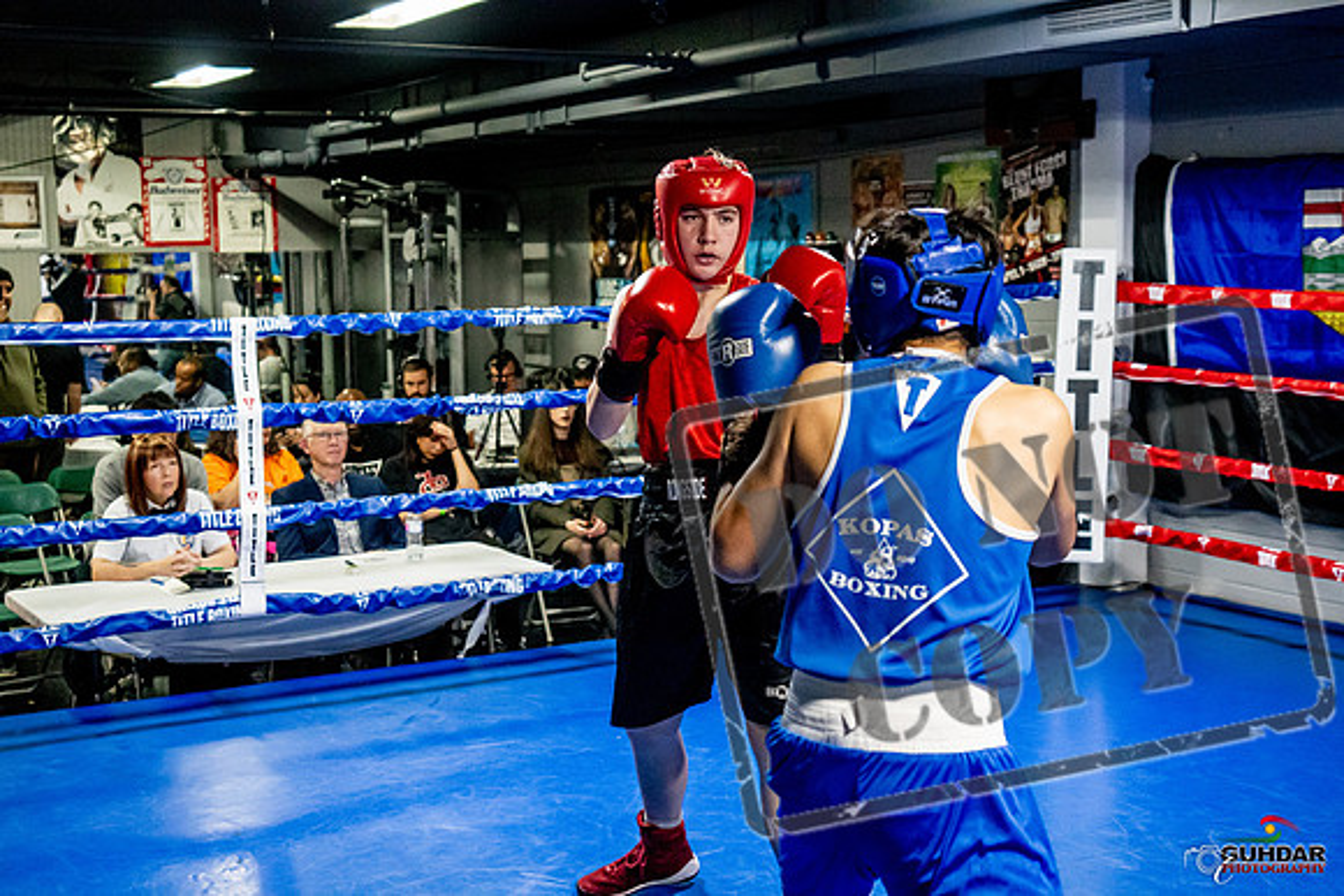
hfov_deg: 38.2
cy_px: 448
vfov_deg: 26.0
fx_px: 1942
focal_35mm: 52
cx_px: 672
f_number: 2.8
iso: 5000
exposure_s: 1/800
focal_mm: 35
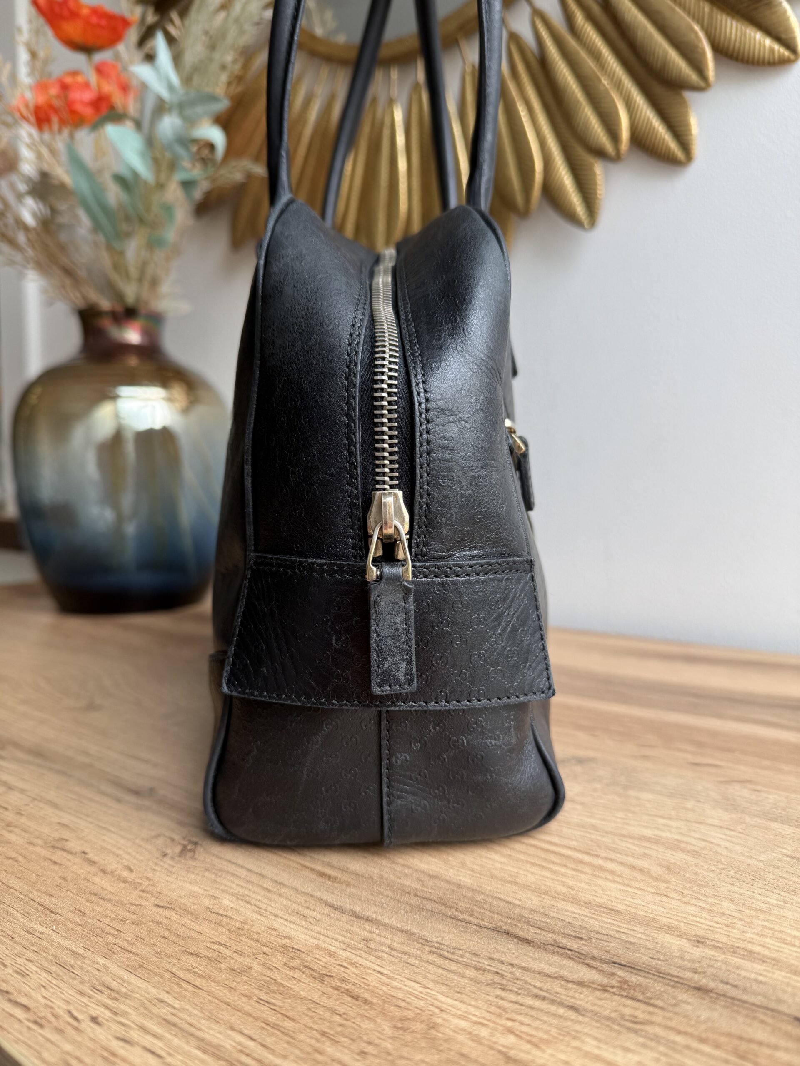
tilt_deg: -5.0
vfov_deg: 71.6
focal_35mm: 24
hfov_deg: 56.8
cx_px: 400
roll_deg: +0.8
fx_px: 740
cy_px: 533
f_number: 1.78
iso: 64
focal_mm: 6.76
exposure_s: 1/121
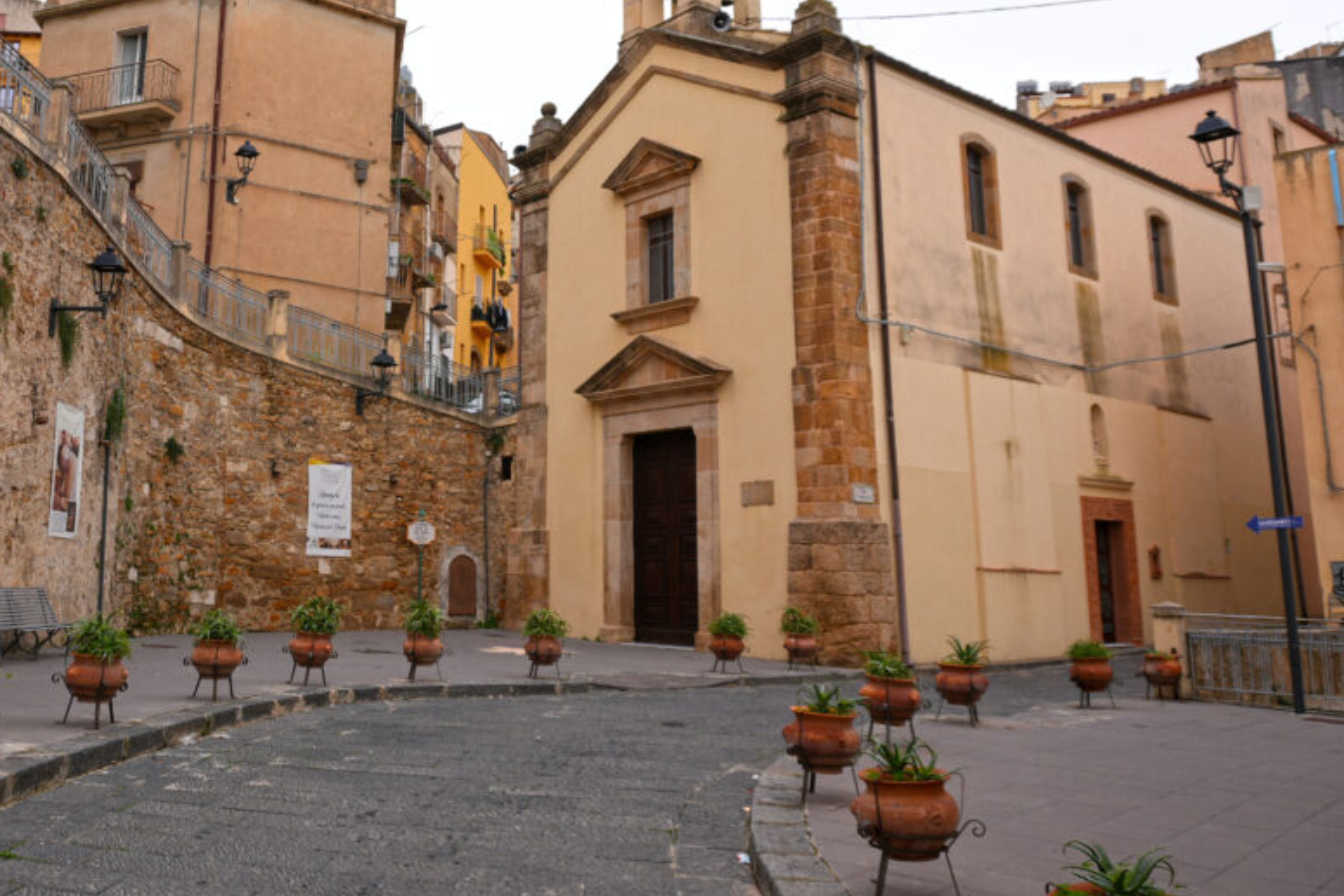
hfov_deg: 55.3
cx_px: 464
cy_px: 311
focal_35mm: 34
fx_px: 1256
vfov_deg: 38.9
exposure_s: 1/125
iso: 100
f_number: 4.5
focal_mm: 17
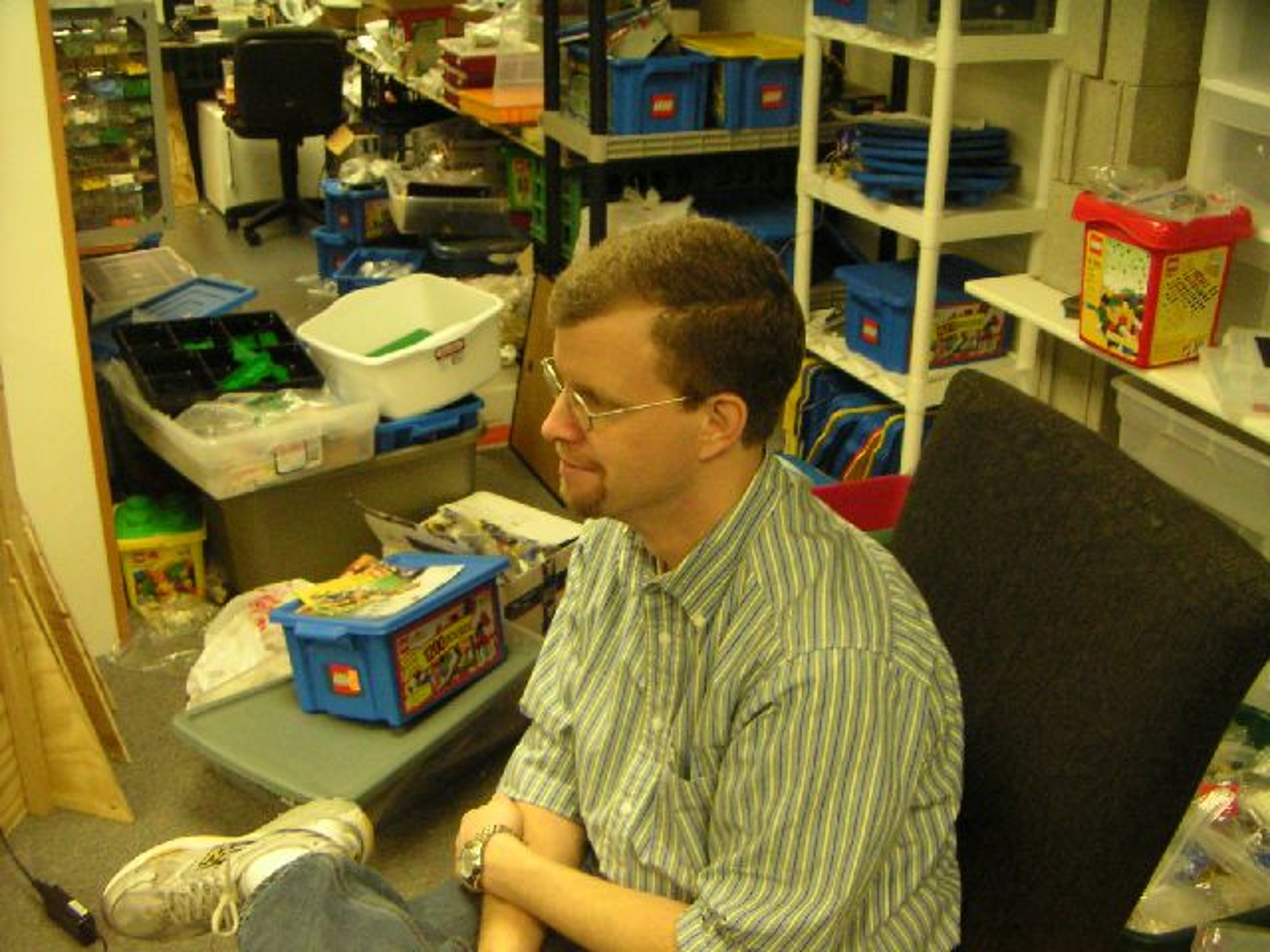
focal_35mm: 37
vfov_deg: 38.7
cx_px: 635
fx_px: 1357
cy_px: 476
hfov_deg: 50.1
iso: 400
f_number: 2.8
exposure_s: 1/90
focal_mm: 4.8
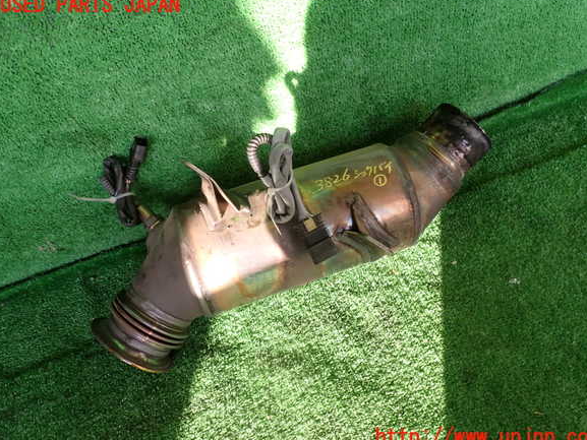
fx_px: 441
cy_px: 222
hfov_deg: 67.3
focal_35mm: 26
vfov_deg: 53.1
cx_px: 300
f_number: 2.8
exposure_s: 1/80
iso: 100
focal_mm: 4.5
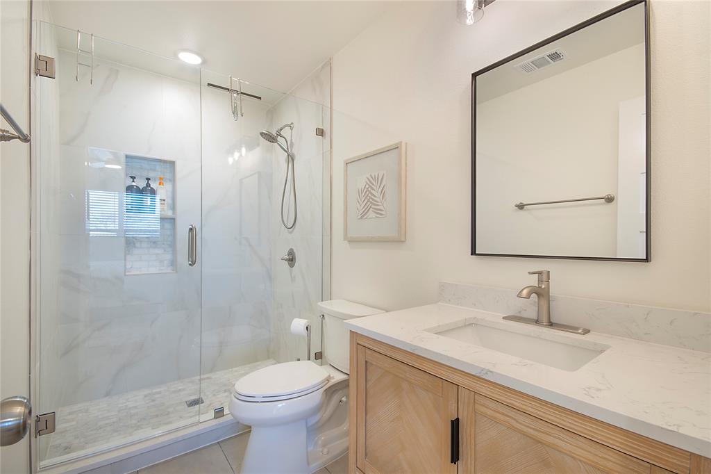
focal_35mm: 15
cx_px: 356
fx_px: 296
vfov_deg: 77.3
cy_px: 237
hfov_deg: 100.4
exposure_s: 1/5
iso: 100
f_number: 11
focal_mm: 10
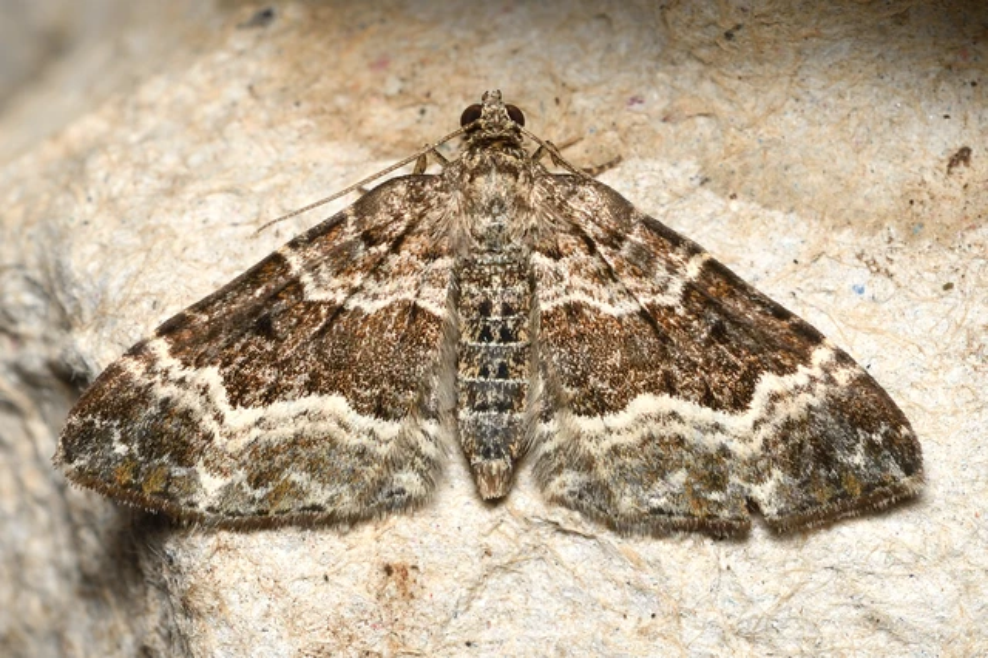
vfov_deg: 6.1
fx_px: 6172
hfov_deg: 9.2
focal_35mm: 225
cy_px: 329
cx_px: 494
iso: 100
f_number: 10
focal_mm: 150
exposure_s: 1/250
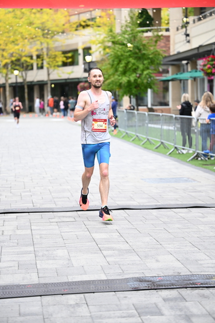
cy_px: 162
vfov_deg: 24.2
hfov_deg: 16.3
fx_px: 752
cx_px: 108
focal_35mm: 84
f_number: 2.8
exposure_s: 1/1250
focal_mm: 84
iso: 1600
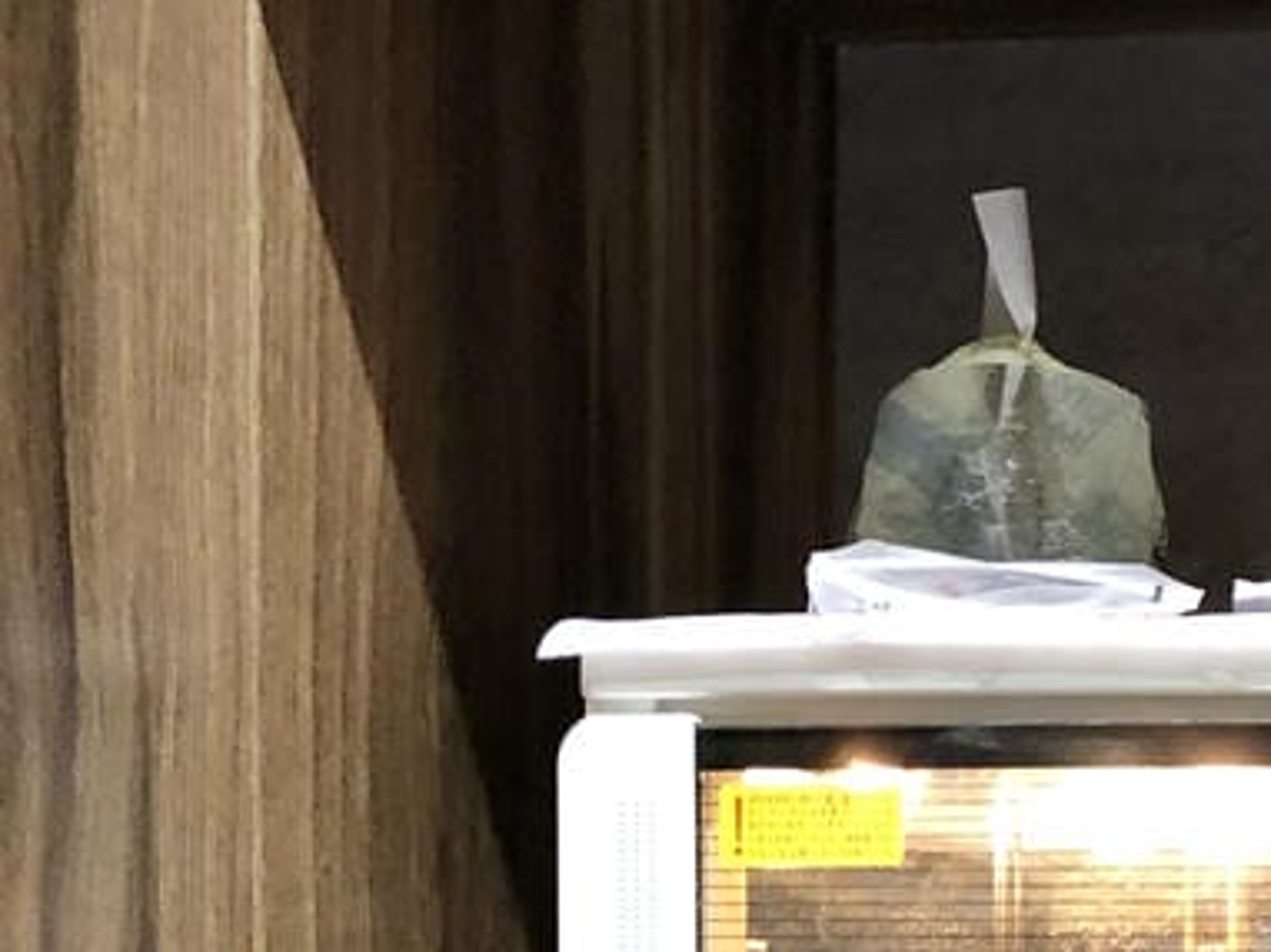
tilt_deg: -1.4
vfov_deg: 16.2
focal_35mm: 88
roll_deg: -0.6
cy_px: 1098
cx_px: 1943
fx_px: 3229
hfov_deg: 19.3
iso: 100
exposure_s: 1/9
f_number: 1.8
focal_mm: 3.99
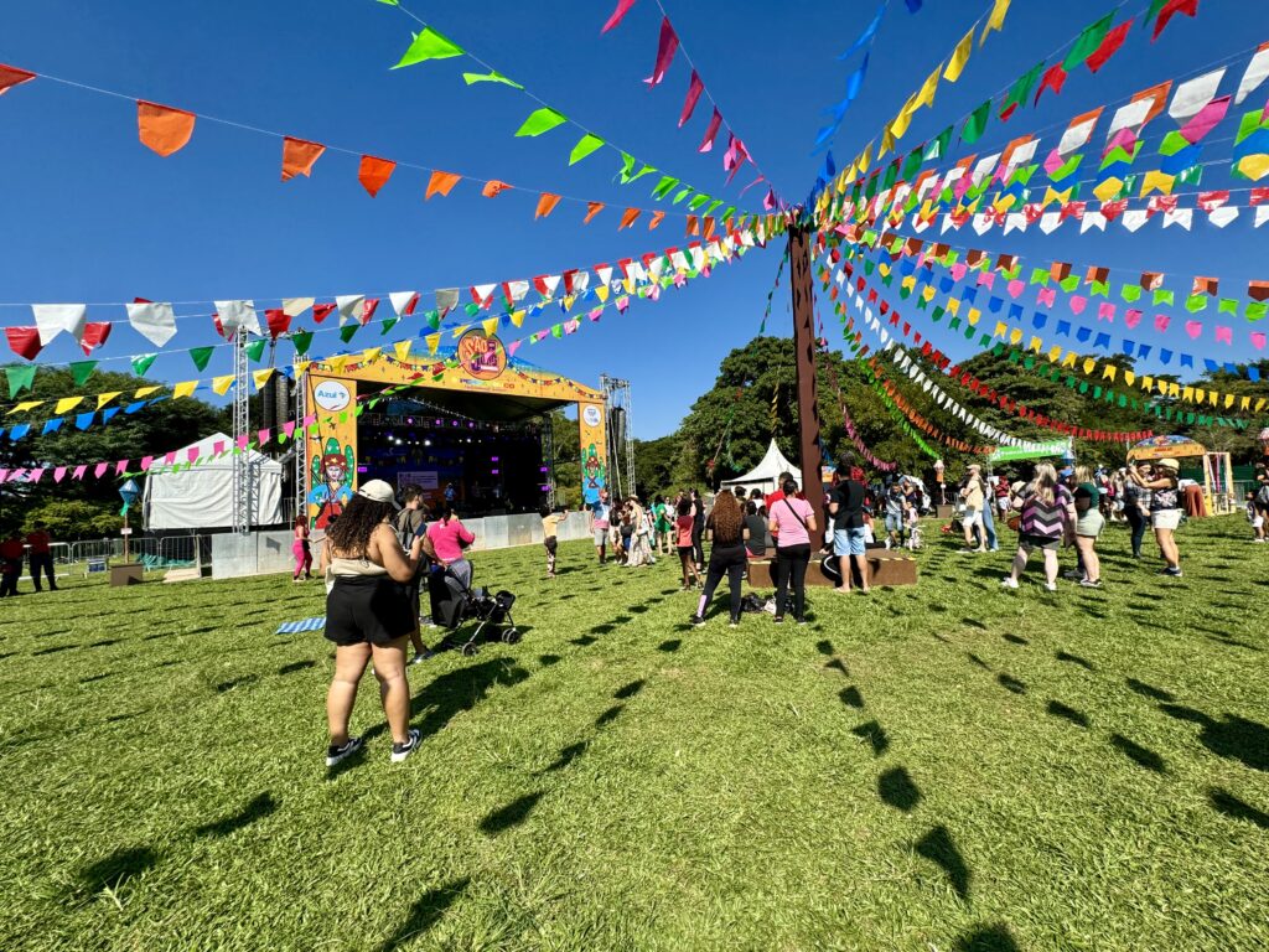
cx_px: 634
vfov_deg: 85.7
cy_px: 476
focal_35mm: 14
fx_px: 513
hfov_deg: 102.1
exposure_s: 1/1832
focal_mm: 2.22
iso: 50
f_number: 2.2
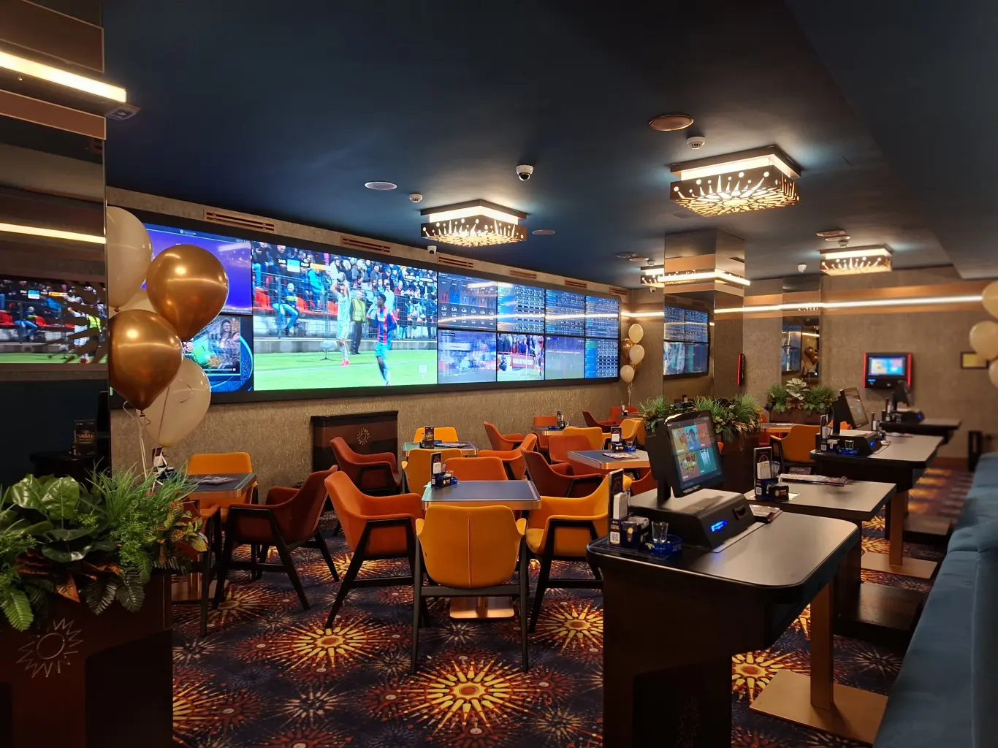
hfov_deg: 73.9
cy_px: 374
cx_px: 499
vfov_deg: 58.9
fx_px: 663
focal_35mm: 23
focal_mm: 5.54
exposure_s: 1/33
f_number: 1.8
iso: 250
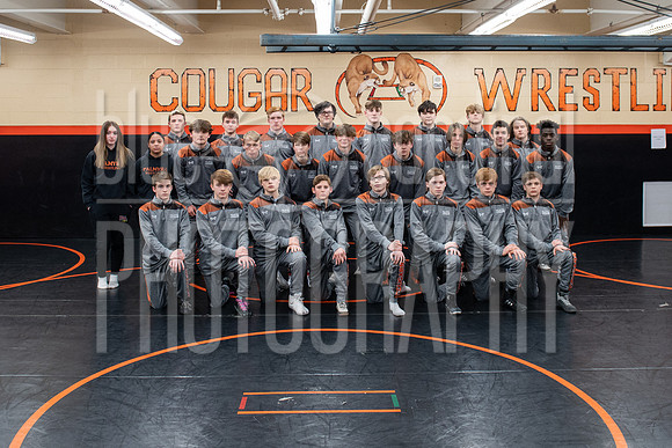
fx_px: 645
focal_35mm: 35
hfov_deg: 55.1
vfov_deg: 37.9
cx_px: 342
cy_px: 149
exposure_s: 1/200
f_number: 4
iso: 2000
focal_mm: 24
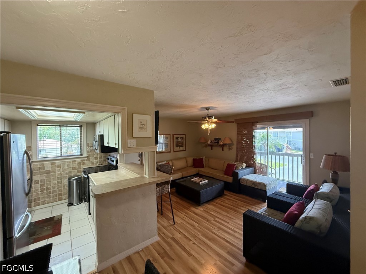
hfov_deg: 102.1
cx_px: 183
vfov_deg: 85.7
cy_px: 137
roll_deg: +1.9
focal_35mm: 14
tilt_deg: -0.8
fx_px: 148
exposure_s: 1/120
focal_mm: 2.22
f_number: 2.2
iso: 500
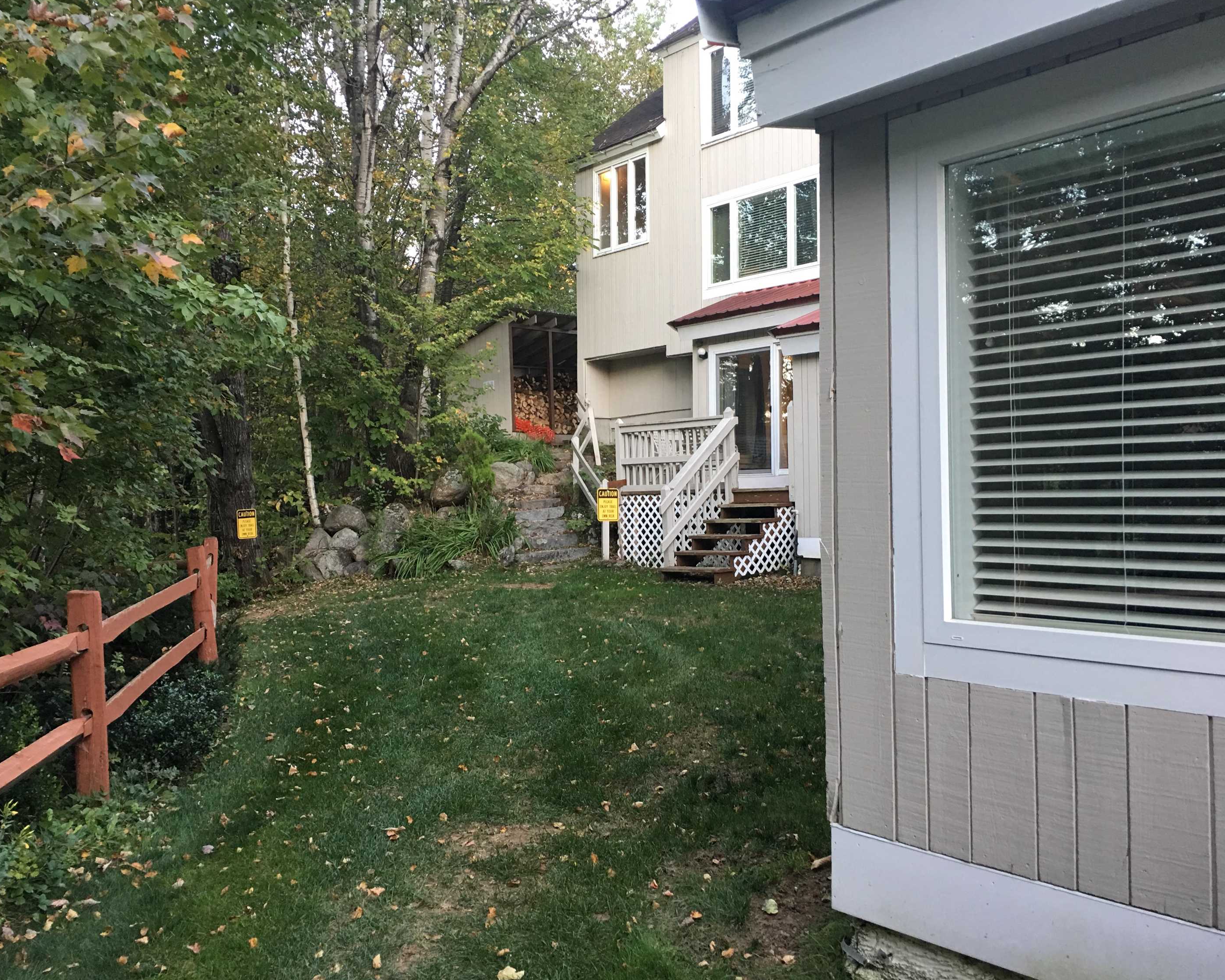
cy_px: 479
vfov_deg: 47.1
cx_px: 563
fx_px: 1124
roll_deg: +0.2
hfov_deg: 57.1
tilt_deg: +1.8
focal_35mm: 31
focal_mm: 4.15
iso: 50
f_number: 2.2
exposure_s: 1/15
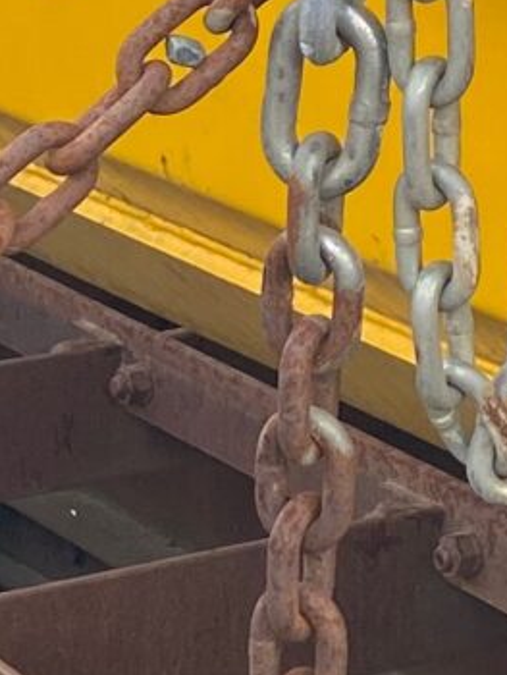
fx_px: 3706
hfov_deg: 7.8
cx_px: 305
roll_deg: -0.8
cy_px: 135
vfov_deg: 10.4
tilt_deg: -15.9
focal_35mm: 190
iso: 32
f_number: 1.8
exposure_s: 1/487
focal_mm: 4.25
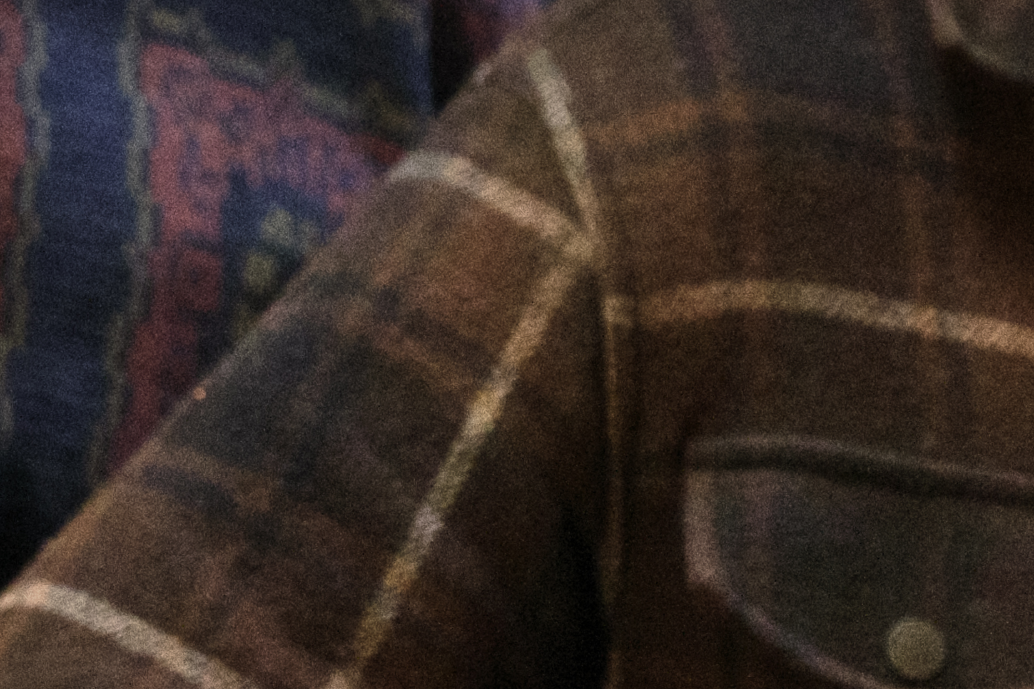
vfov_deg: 2.6
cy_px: -164
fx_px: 14963
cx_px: -922
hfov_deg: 3.9
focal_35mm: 521
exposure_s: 1/100
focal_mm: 80.4
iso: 3200
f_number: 2.8
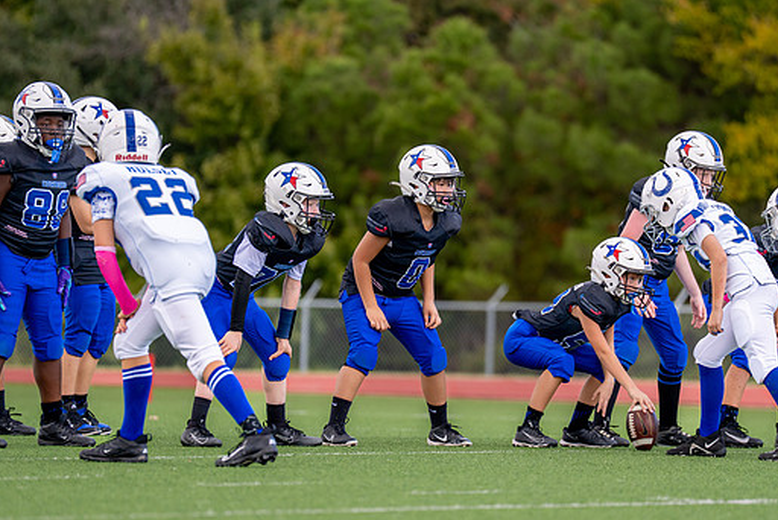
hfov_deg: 6.3
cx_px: 438
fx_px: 7027
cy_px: 282
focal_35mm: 325
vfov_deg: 4.2
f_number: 2.8
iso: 320
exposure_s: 1/2500
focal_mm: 200
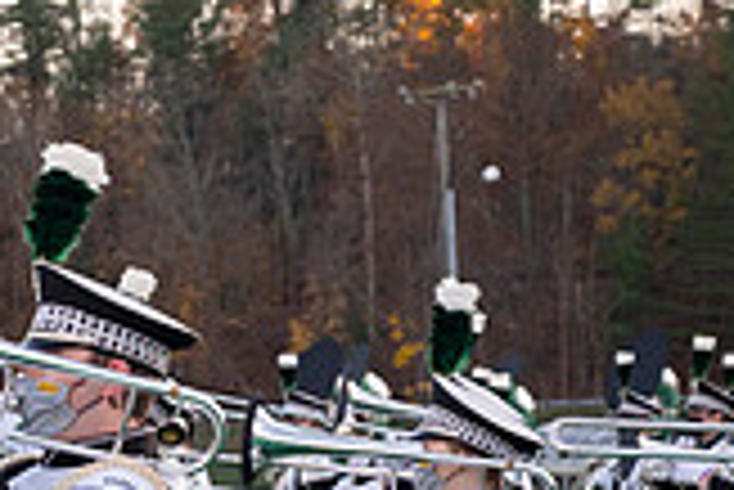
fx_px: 4347
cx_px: -558
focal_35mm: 213
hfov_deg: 9.2
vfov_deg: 6.4
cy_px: 593
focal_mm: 60
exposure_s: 1/2000
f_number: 4
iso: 2000
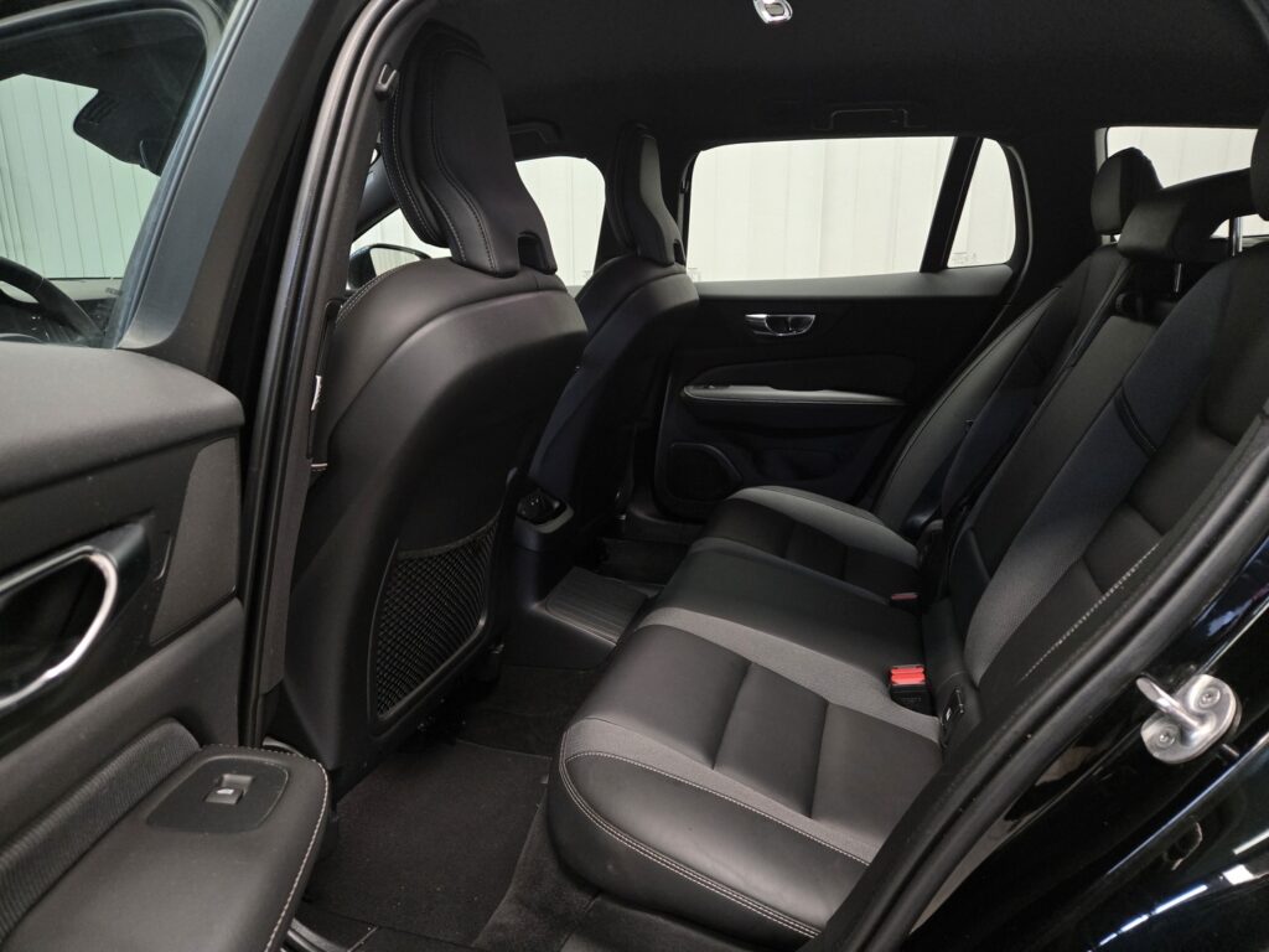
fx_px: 843
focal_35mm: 23
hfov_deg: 73.9
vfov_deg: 58.9
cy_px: 476
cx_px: 634
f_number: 1.8
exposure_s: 1/100
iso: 500
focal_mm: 5.4
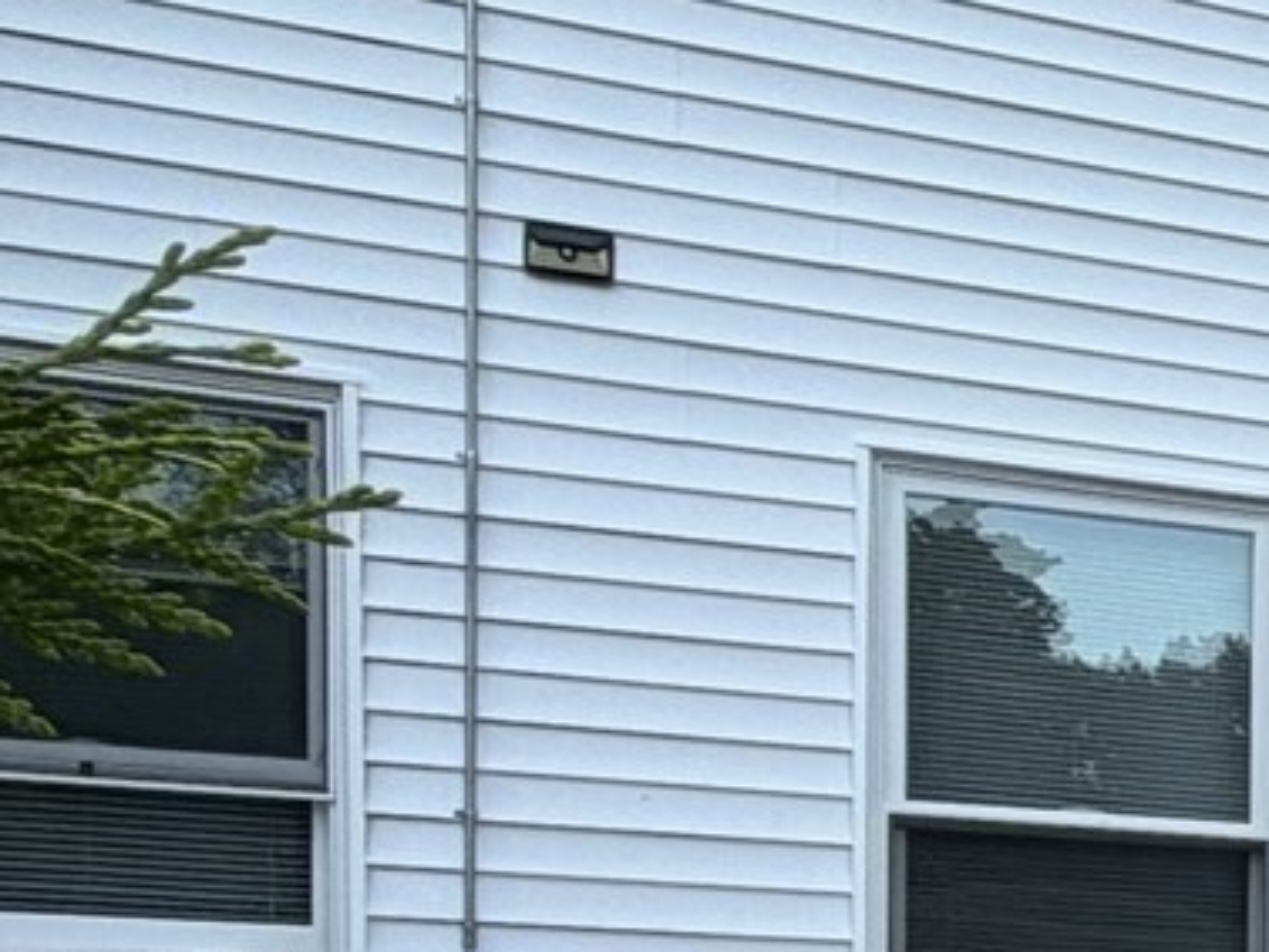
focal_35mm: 76
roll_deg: -1.1
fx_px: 2787
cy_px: 1218
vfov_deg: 18.2
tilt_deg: -1.7
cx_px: 2413
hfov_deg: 18.6
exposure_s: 1/121
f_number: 2.2
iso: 40
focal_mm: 2.22
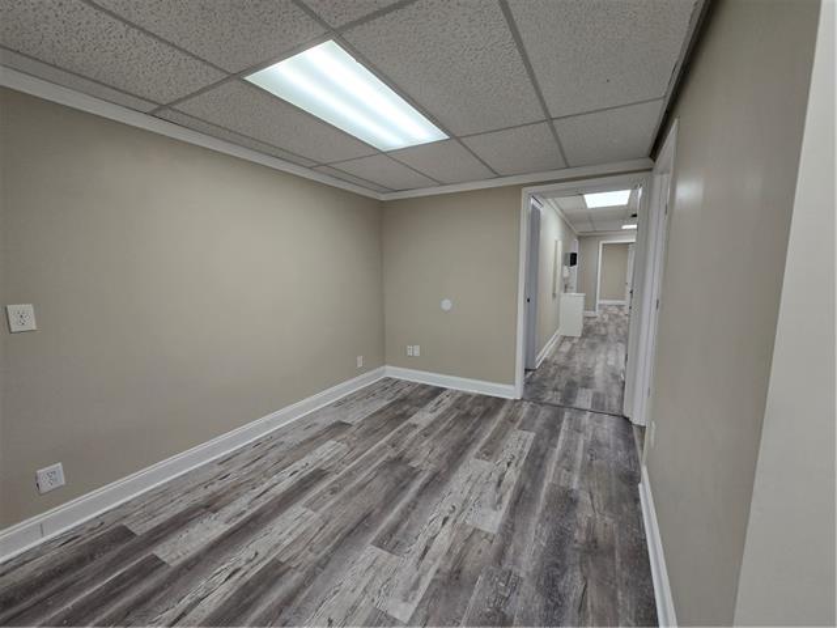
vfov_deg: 89.9
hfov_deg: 106.2
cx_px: 418
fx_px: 314
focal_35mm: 13
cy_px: 314
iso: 64
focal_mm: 2.2
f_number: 2.2
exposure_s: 1/60
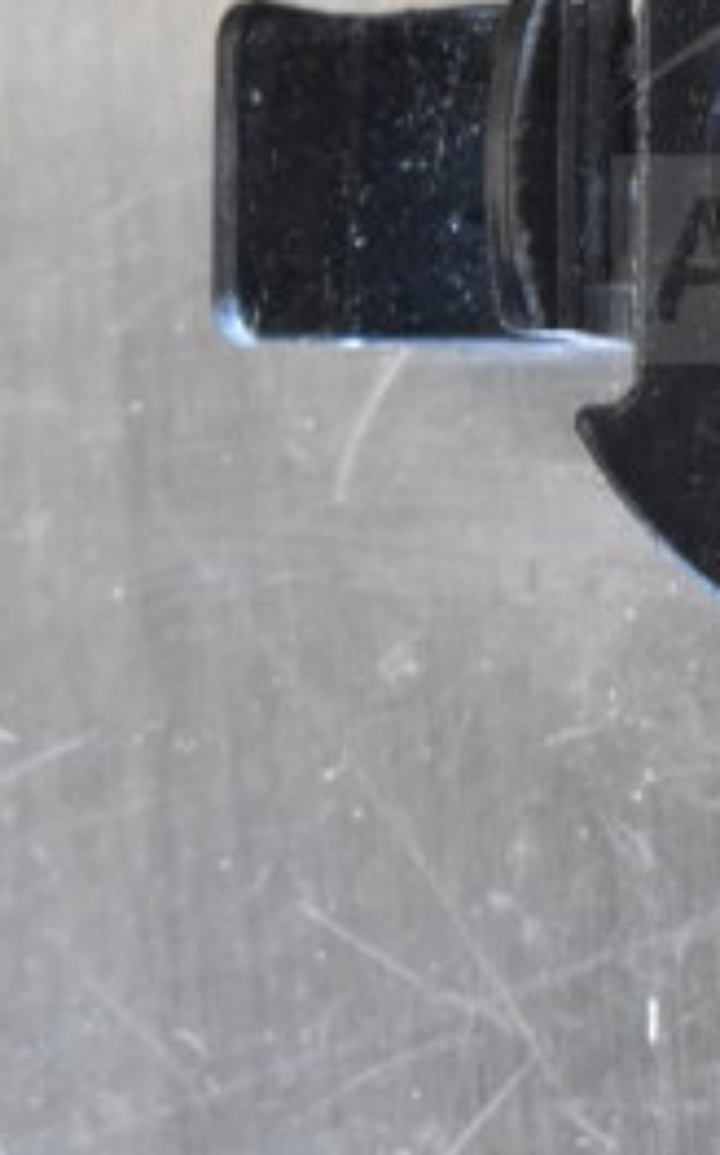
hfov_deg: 4.4
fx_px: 9207
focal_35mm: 293
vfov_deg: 7.1
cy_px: 15
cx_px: 1102
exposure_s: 1/100
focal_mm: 55
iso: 2200
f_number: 5.6
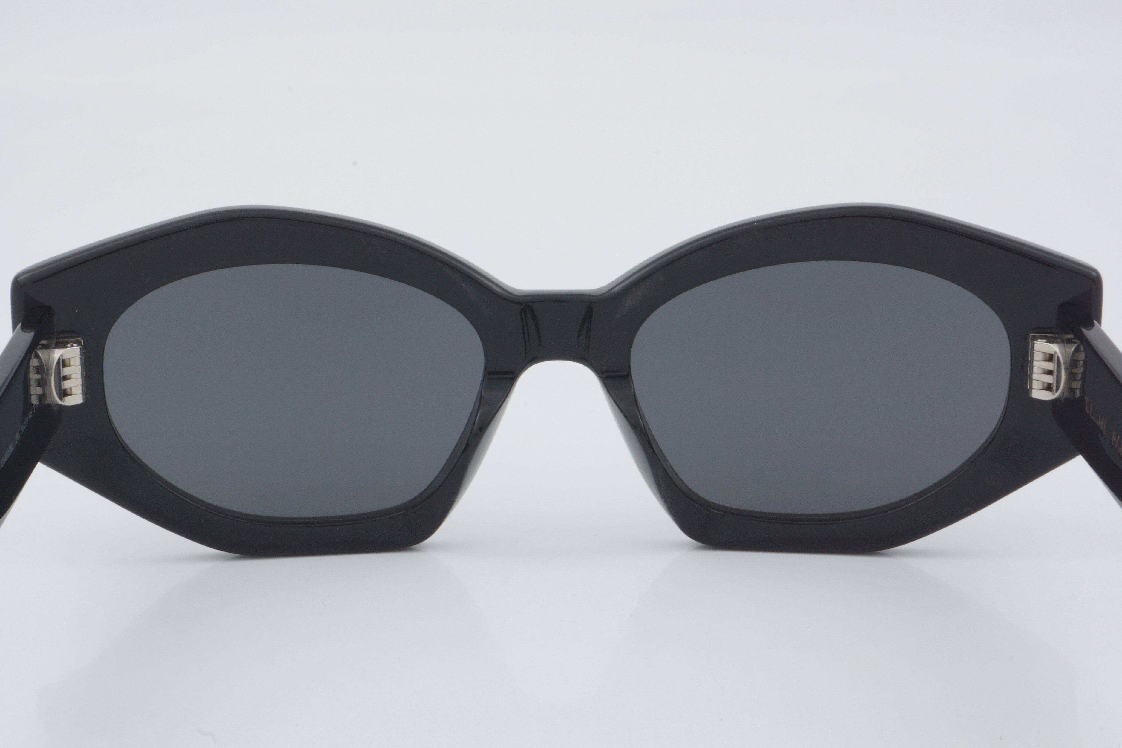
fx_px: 2337
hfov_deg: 27.0
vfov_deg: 18.2
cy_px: 374
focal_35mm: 75
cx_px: 561
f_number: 32
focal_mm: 50
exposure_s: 1/3
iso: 100
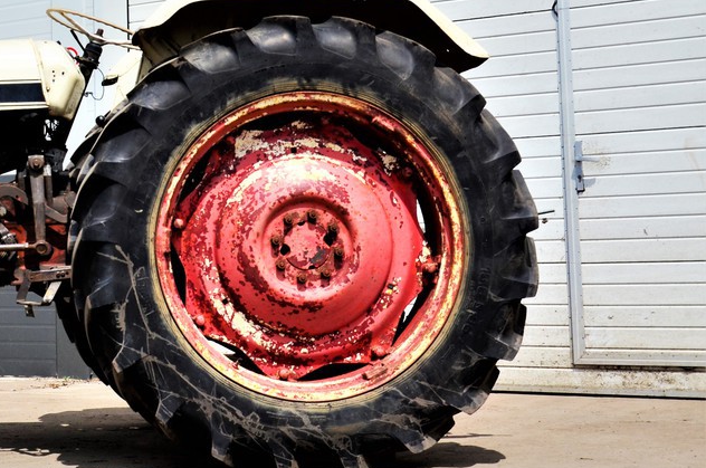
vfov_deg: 17.1
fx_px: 1547
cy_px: 125
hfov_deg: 24.5
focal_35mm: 79
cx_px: -8
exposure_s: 1/1250
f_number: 7.1
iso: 125
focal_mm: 26
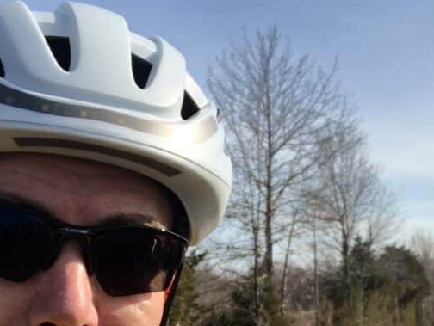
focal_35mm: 65
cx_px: 175
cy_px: 301
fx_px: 816
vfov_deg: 22.0
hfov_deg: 29.7
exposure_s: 1/371
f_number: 2.2
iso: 20
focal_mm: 2.87
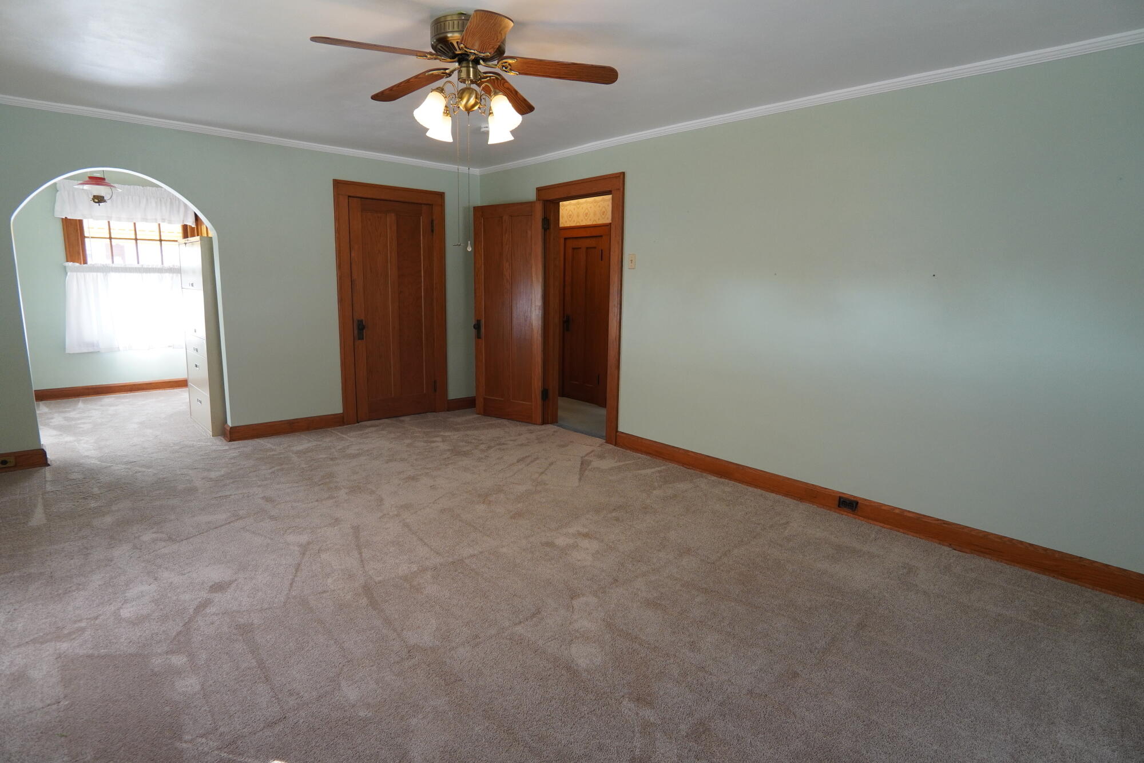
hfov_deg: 90.0
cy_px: 382
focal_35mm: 18
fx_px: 572
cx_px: 572
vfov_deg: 67.4
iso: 800
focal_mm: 12
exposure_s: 1/160
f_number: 4
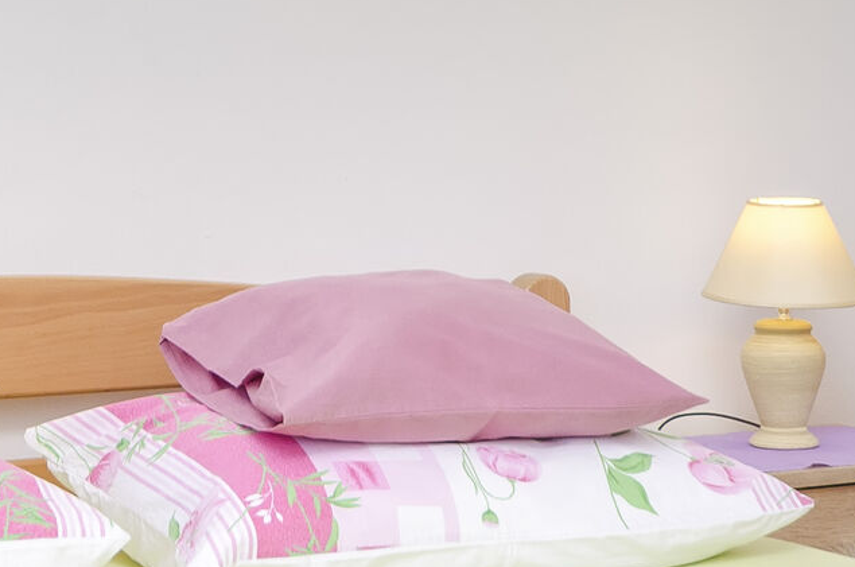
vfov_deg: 11.3
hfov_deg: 17.1
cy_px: -21
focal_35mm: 119
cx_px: 164
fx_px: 2821
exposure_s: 1/80
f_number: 6.3
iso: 160
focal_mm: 18
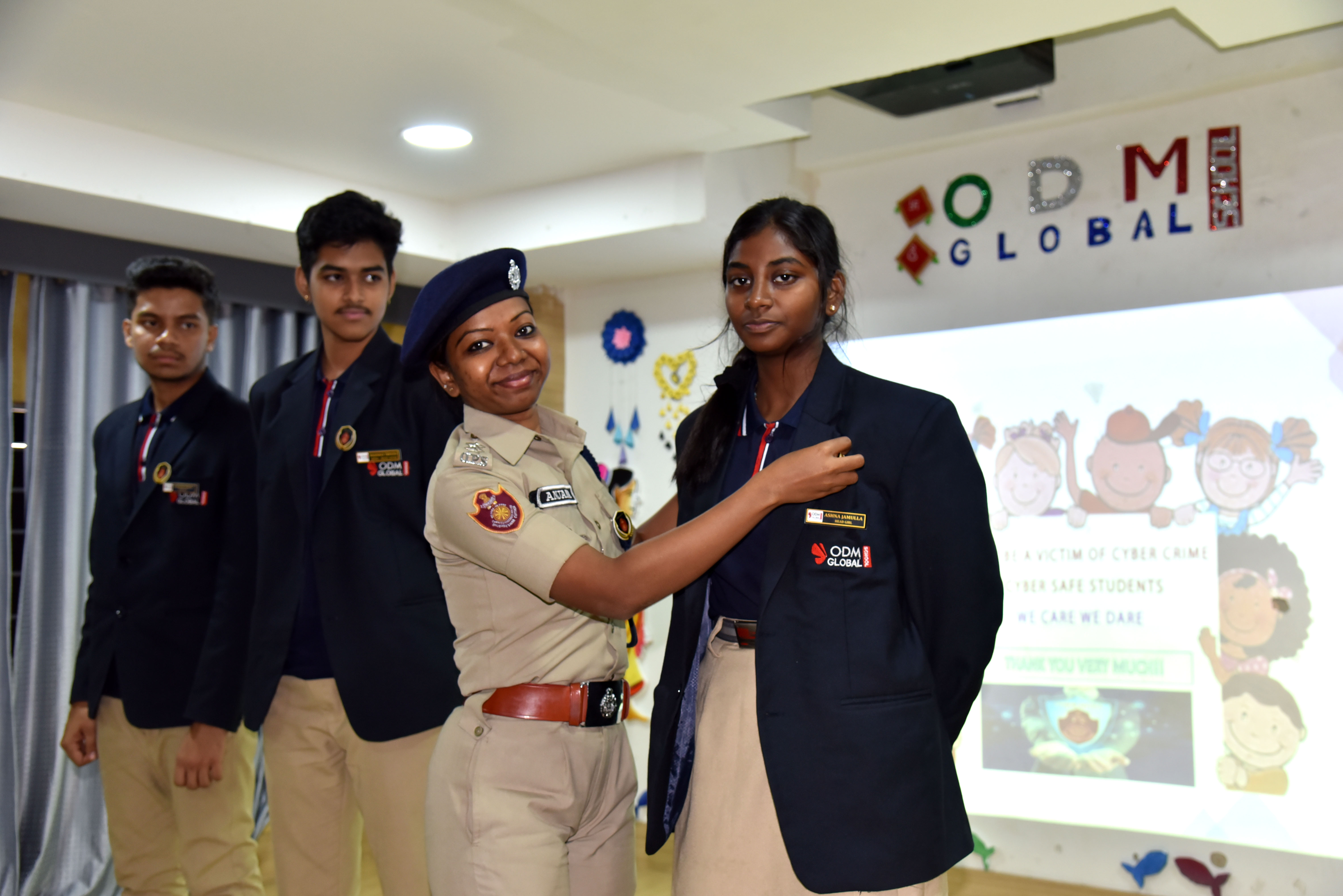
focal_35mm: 38
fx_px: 1418
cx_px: 672
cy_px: 448
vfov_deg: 35.1
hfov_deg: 50.7
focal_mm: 38
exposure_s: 1/100
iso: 800
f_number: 5
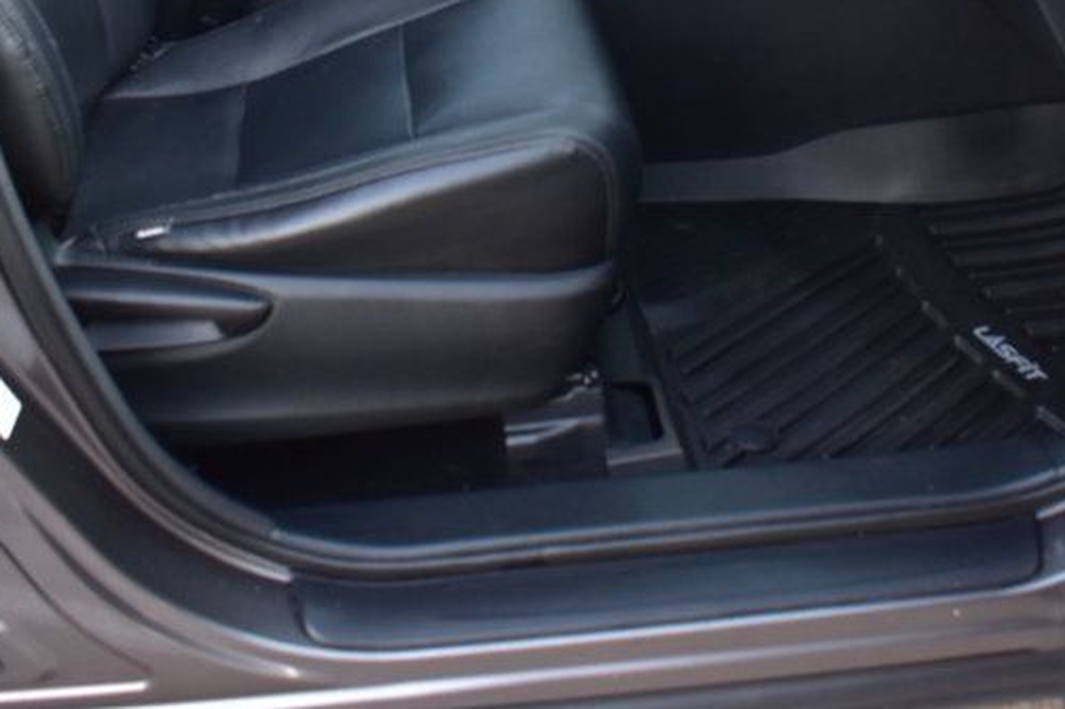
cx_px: 595
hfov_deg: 36.2
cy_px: -8
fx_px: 1626
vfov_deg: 23.5
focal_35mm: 55
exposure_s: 1/15
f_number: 6.3
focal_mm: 18
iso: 900
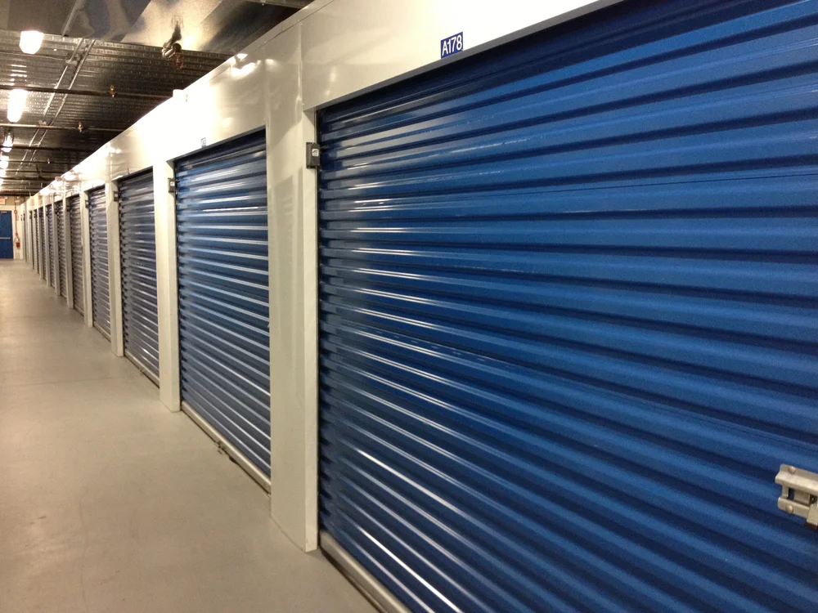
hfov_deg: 52.6
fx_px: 827
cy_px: 306
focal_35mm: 35
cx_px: 409
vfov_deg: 40.7
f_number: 2.4
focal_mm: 4.28
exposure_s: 1/20
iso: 250
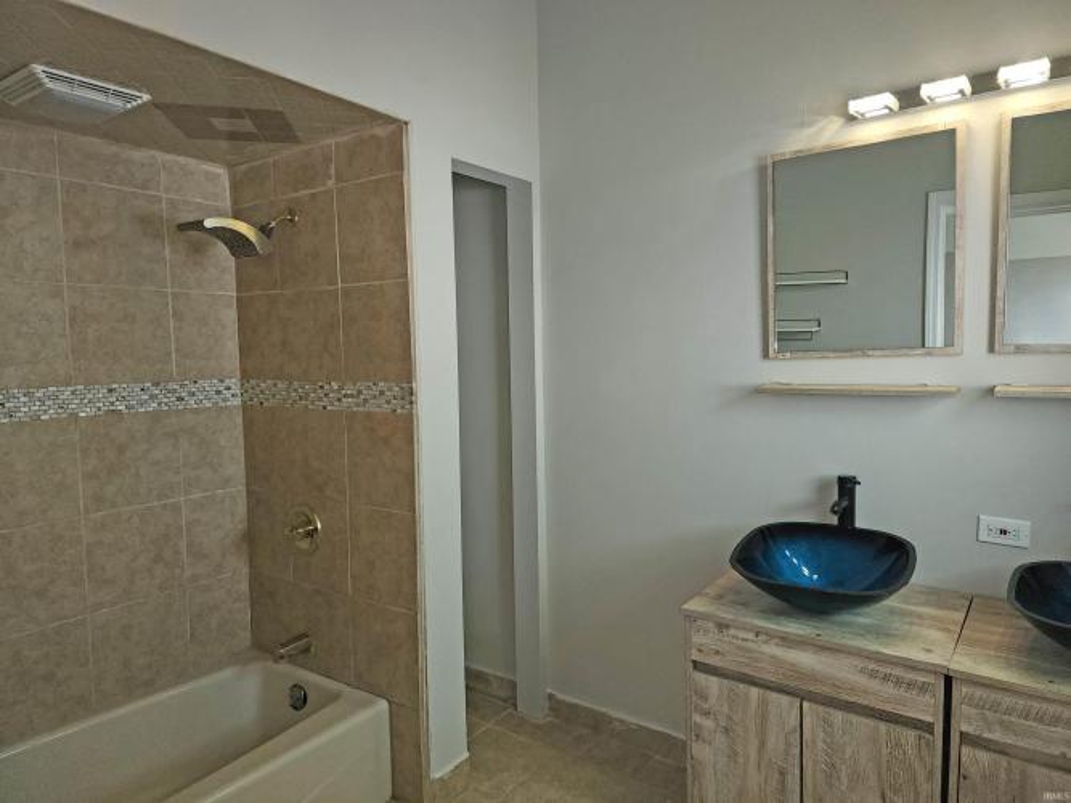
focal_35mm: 23
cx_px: 536
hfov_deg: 73.9
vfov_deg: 58.9
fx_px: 711
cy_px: 402
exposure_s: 1/30
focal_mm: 6.4
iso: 100
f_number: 1.8
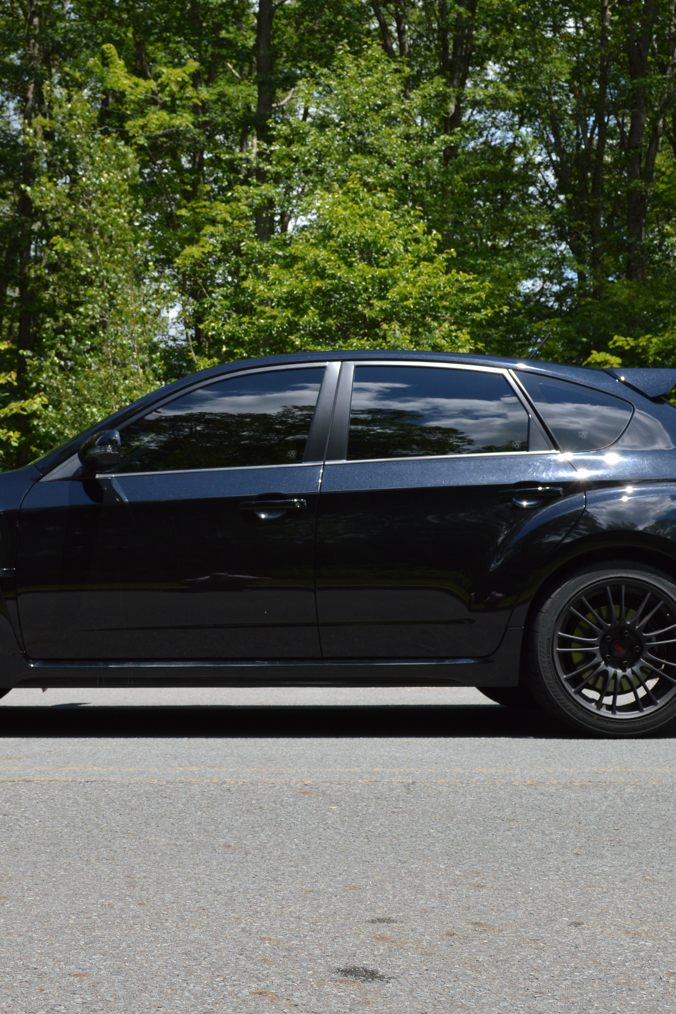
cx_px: 220
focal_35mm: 55
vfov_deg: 36.2
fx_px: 1549
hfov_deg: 24.5
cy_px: 507
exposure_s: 1/640
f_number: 6.3
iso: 200
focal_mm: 24
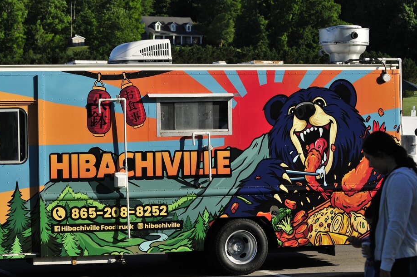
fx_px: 1353
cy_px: 148
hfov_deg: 17.5
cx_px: 205
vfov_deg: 11.7
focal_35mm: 117
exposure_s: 1/2000
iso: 320
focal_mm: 70
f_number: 4.5
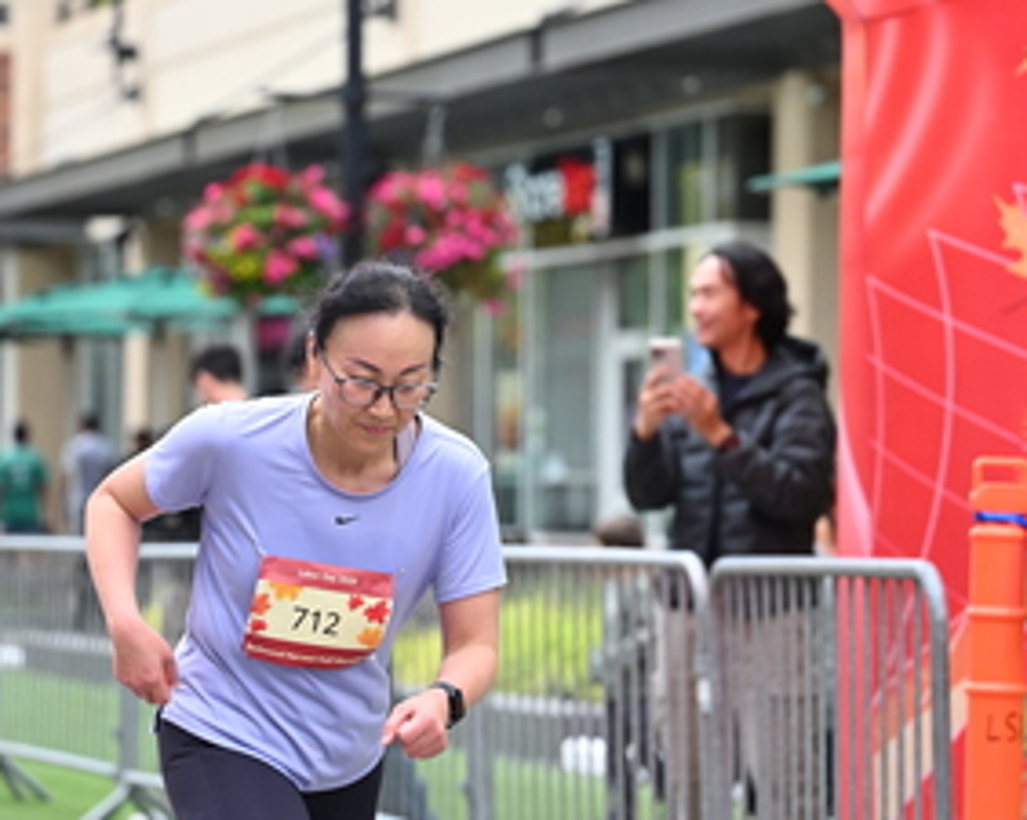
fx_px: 5010
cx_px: 424
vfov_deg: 9.3
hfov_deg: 11.7
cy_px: 343
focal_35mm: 165
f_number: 2.8
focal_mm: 90
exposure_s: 1/1600
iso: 640
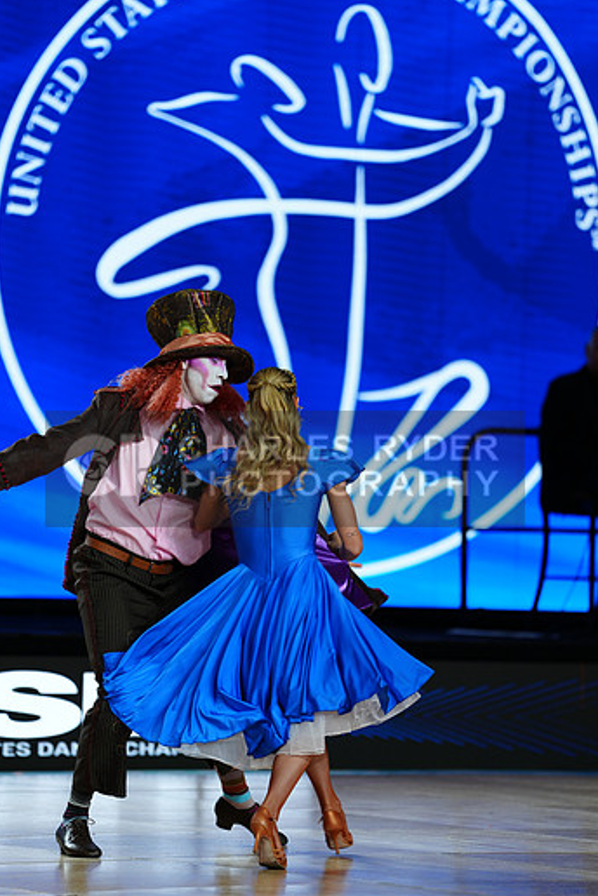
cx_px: 286
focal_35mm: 215
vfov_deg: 9.6
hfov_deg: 6.4
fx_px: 5349
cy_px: 470
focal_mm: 191
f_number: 2.8
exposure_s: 1/400
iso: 250
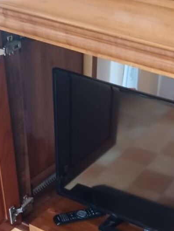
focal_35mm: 63
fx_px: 422
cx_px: 110
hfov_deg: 23.2
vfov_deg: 28.4
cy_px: 242
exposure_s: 1/20
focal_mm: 4.6
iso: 1000
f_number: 1.8
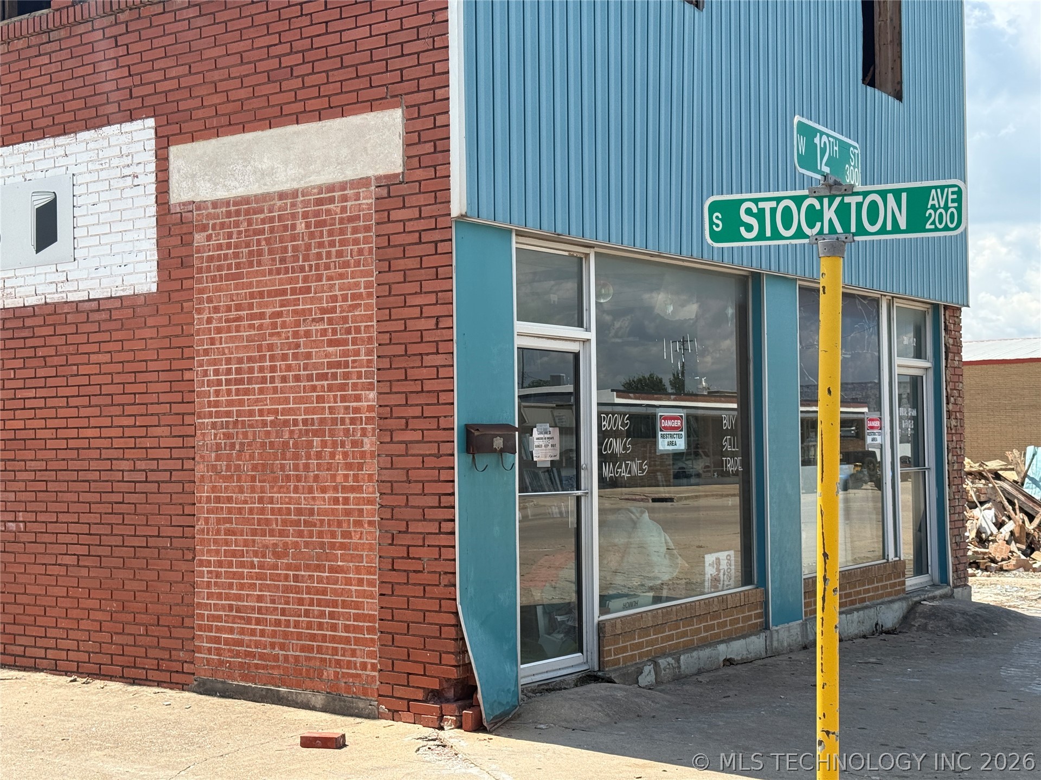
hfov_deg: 39.7
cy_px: 390
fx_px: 1443
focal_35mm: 48
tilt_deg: +2.2
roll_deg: +0.9
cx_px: 520
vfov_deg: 30.3
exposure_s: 1/3891
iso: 100
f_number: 1.78
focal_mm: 6.76
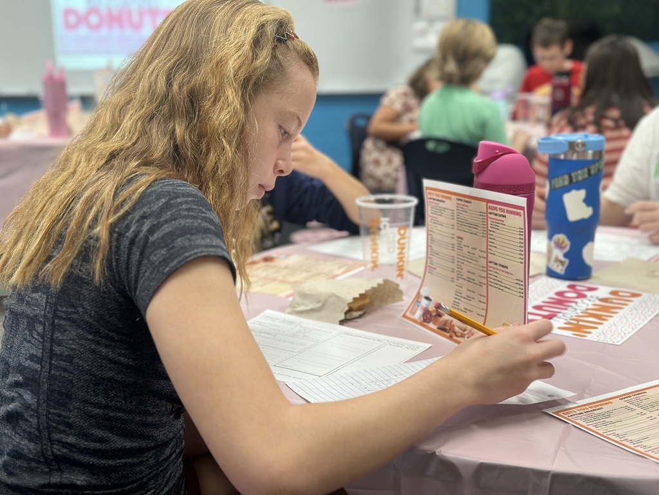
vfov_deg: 30.3
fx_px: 914
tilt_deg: -11.9
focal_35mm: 48
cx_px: 330
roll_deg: +0.4
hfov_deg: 39.7
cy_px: 248
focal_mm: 6.86
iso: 125
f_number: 1.78
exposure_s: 1/60
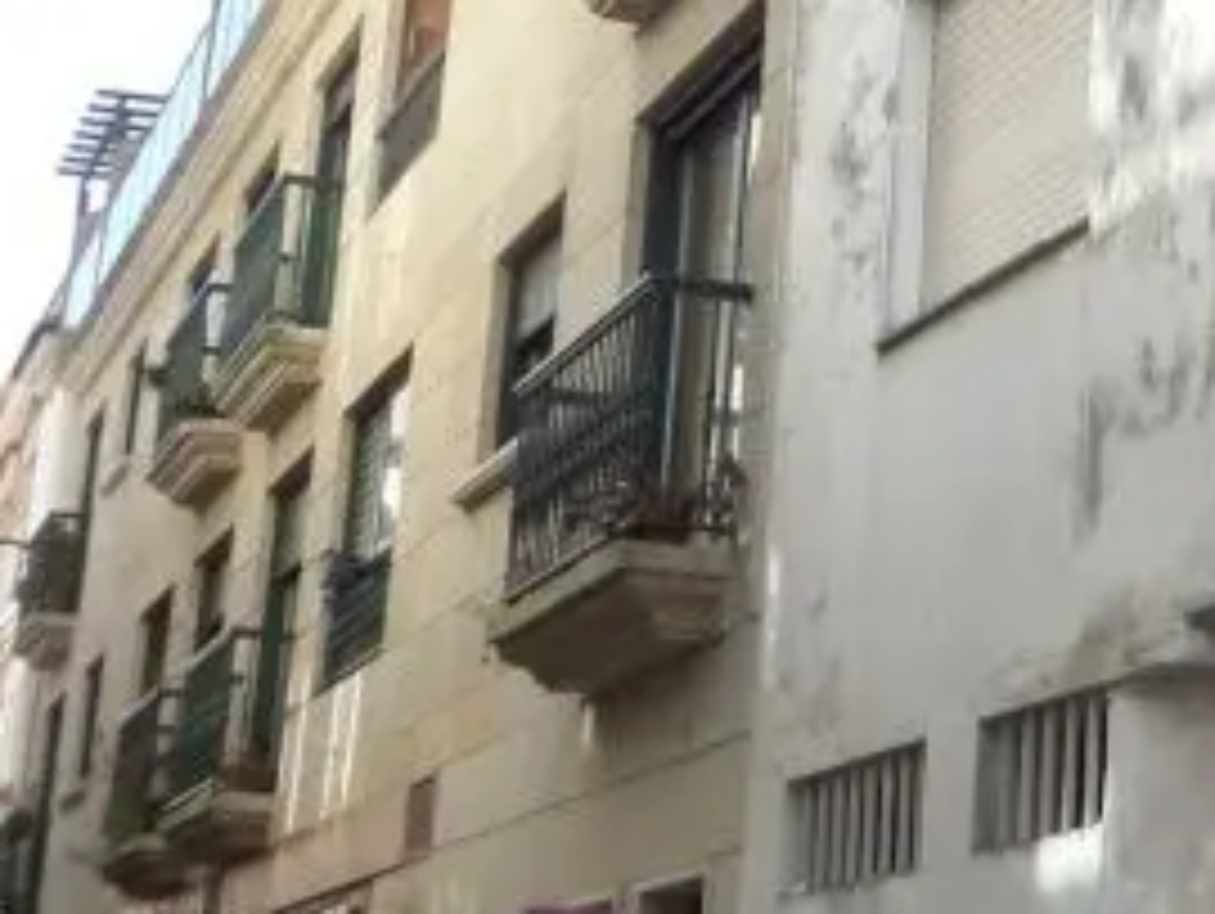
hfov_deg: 20.9
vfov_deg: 16.1
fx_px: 3197
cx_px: 1166
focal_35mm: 91
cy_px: 104
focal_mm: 4
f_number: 3.2
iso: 100
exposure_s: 1/350
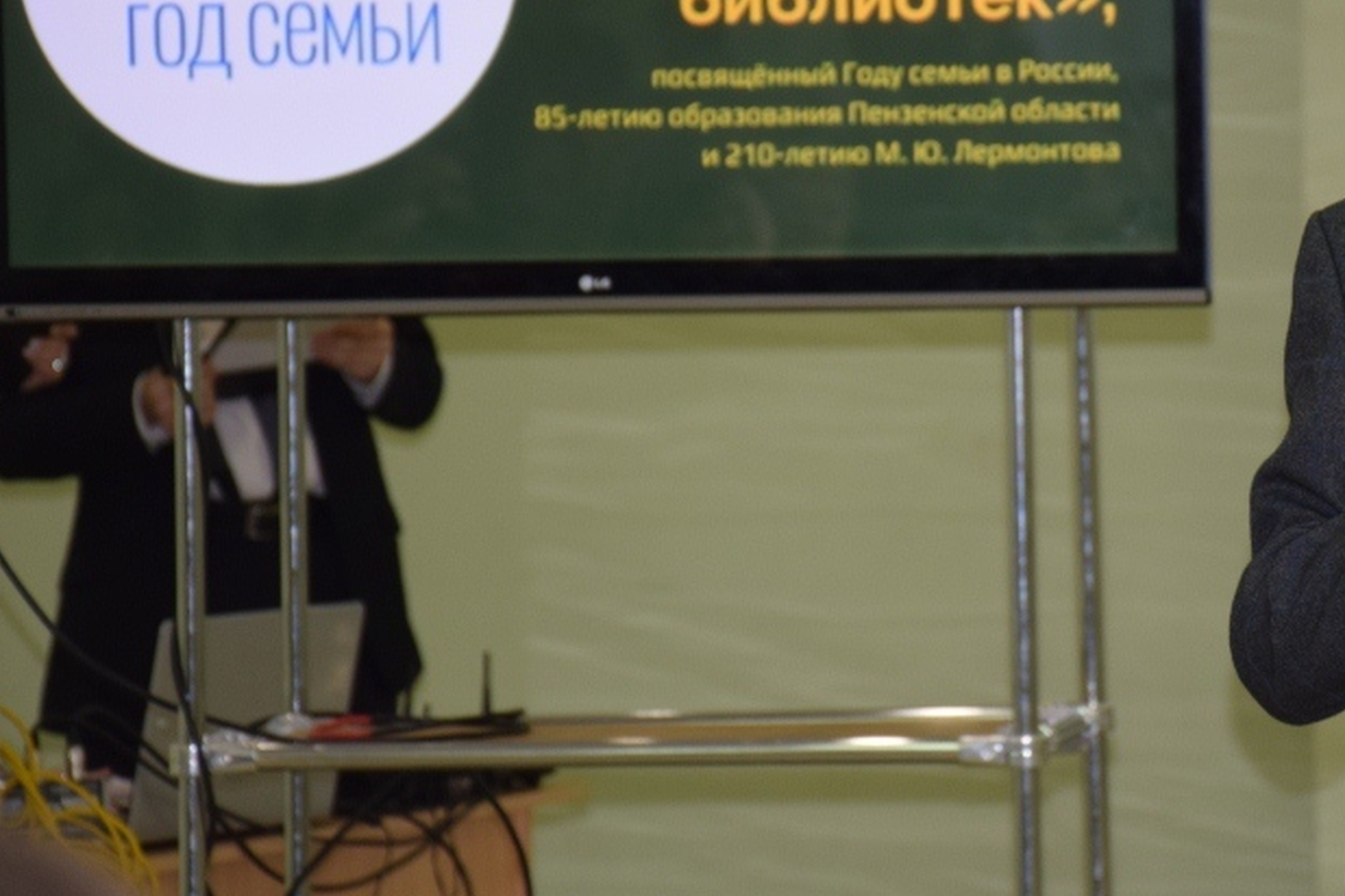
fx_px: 9744
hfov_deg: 7.9
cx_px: 999
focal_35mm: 261
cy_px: 271
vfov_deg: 5.3
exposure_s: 1/80
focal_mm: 105
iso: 800
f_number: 5.6
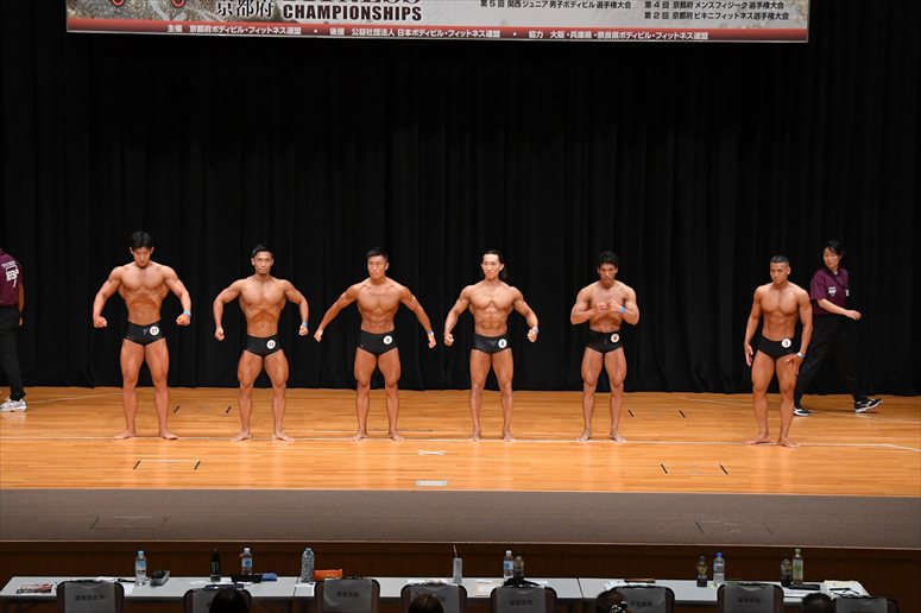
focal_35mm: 102
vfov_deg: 13.4
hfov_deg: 20.0
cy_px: 306
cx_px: 460
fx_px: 2608
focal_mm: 68
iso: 3200
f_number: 5.6
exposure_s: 1/400
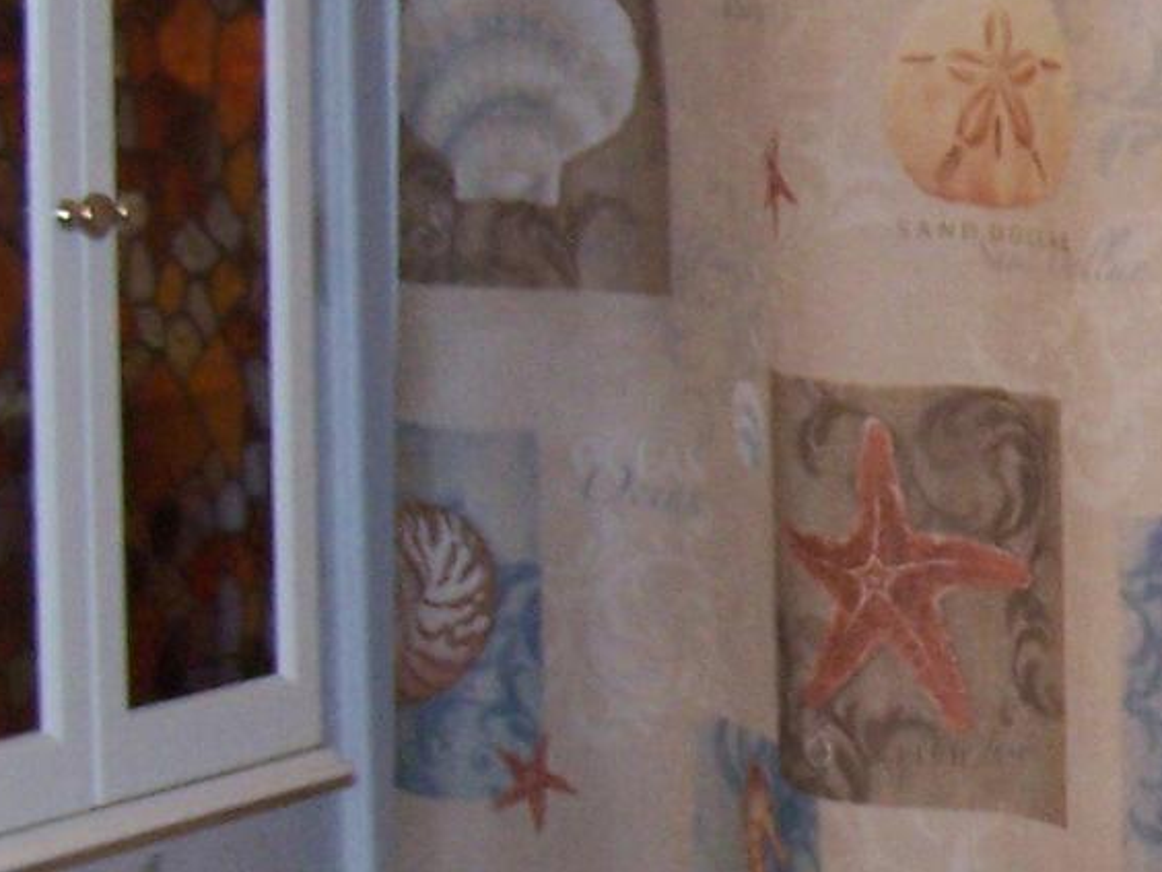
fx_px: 4632
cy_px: 676
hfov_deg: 13.8
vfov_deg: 10.7
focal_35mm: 138
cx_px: 1505
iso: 140
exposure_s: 1/60
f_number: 2.8
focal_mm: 6.3
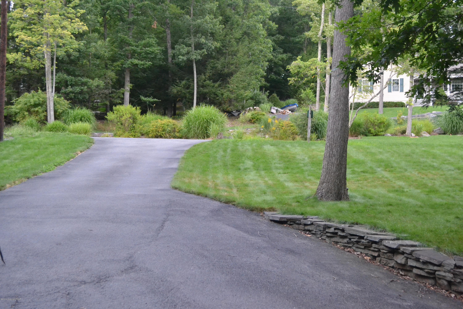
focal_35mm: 51
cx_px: 232
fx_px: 656
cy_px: 154
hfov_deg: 38.9
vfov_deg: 26.5
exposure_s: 1/400
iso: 3200
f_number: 5
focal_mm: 34
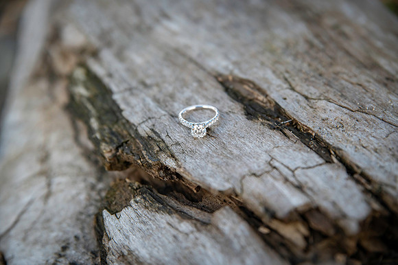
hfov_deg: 28.8
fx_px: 775
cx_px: 199
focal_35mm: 70
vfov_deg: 19.4
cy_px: 132
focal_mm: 70
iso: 1250
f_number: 3.2
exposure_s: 1/5000
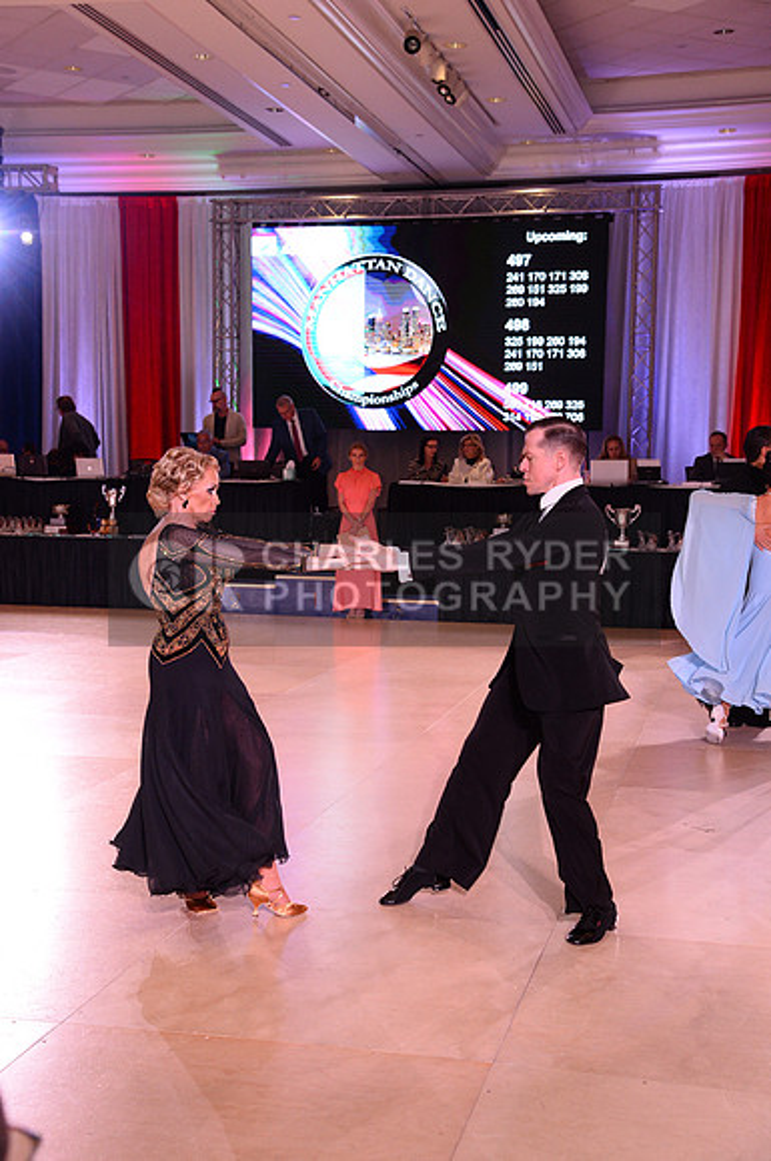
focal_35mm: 50
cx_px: 386
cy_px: 580
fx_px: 1611
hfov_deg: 26.9
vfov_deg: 39.6
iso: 2500
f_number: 6.3
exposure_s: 1/250
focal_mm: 50
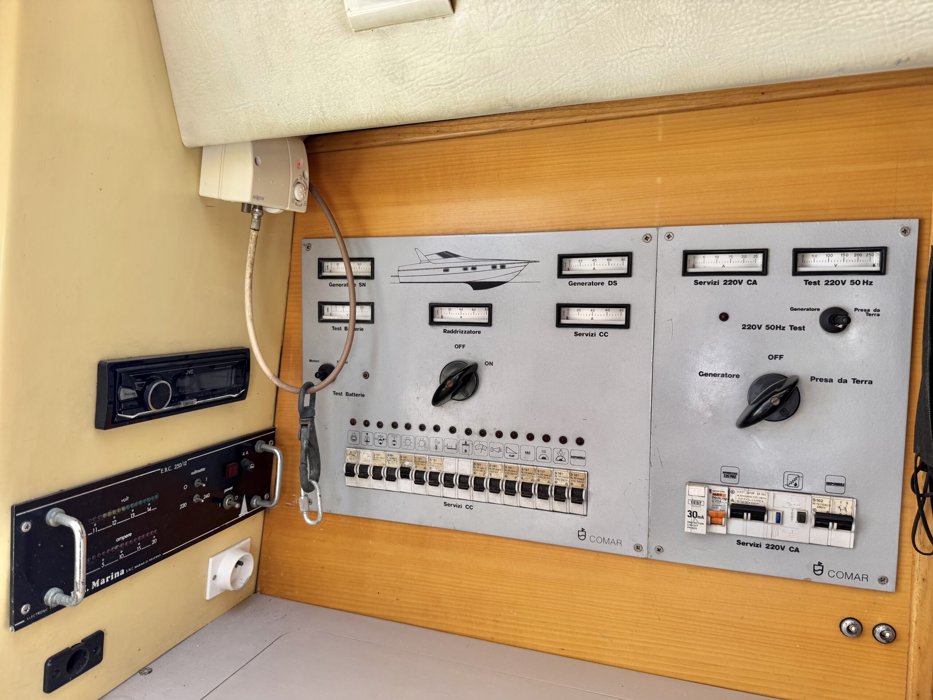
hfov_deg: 71.6
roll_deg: -0.6
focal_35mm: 24
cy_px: 350
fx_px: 647
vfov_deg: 56.8
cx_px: 466
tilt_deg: -8.0
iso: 64
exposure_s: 1/286
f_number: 1.78
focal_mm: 6.76
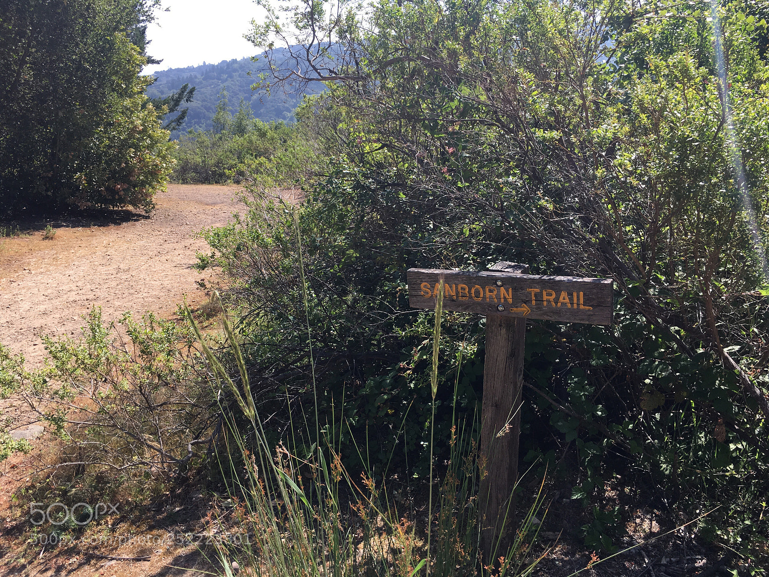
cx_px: 384
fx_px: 644
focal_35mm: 29
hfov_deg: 61.7
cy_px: 288
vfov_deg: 48.2
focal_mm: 4.15
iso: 25
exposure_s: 1/693
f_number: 2.2
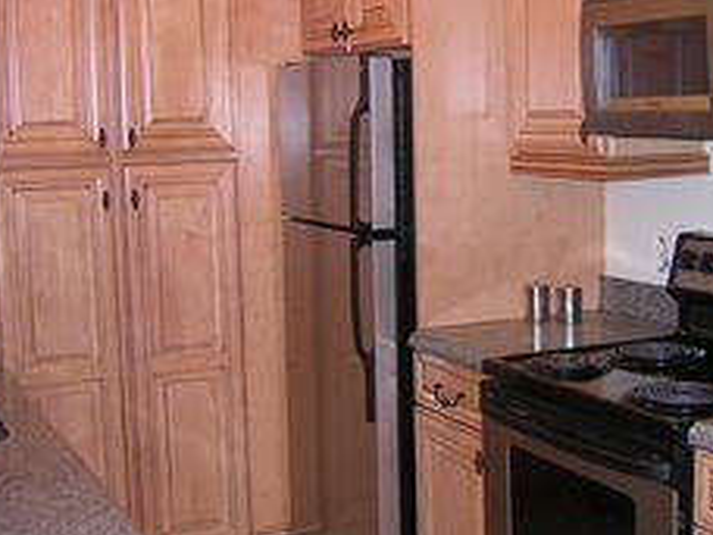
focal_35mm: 58
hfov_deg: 32.9
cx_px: 482
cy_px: 253
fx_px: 1195
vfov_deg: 25.2
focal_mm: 4.7
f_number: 2.6
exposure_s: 1/60.1
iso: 299
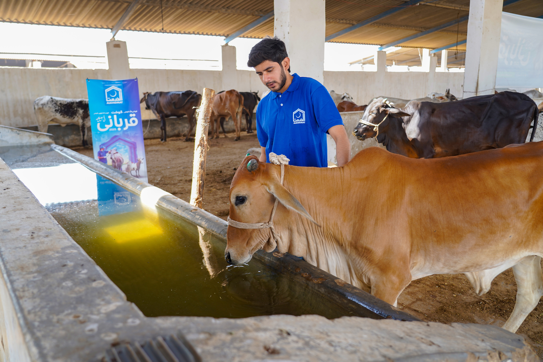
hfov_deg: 63.7
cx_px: 272
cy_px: 181
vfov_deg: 45.0
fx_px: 437
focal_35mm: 29
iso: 160
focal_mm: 29
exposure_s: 1/60
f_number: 4
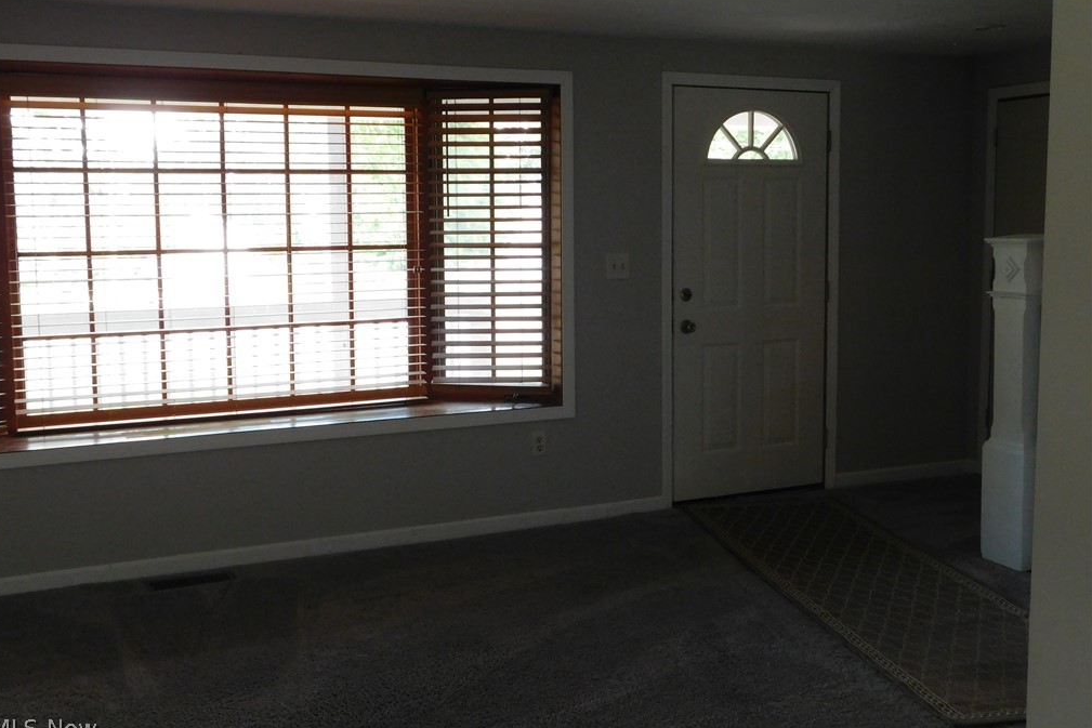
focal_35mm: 38
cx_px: 539
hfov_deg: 50.7
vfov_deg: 35.0
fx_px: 1153
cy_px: 331
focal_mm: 6.3
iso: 400
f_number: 3.5
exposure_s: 1/30
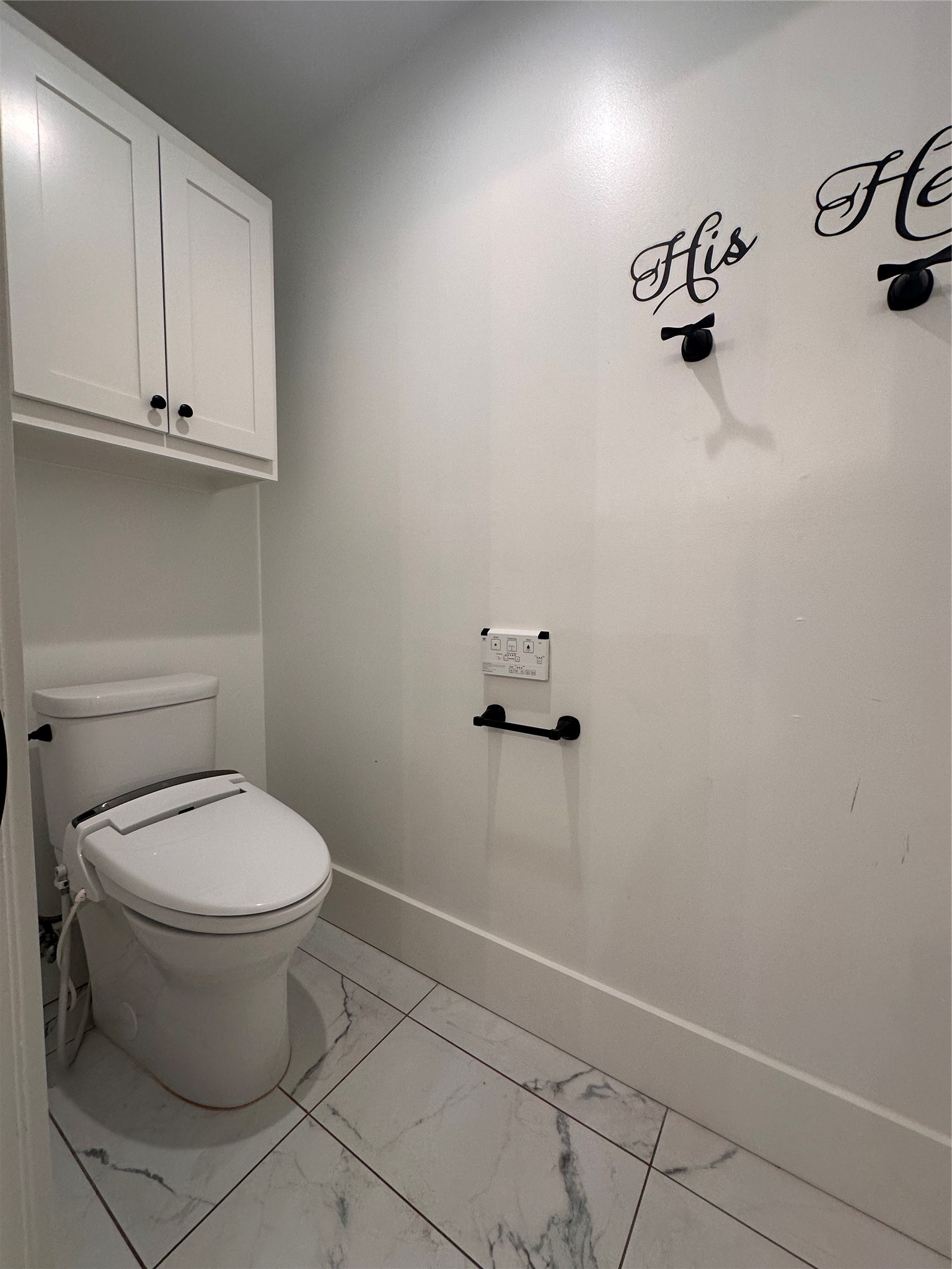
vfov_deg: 102.1
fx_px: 513
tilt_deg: -3.5
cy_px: 634
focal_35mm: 14
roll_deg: -0.7
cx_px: 476
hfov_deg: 85.7
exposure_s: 1/120
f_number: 2.2
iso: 125
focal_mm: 2.22
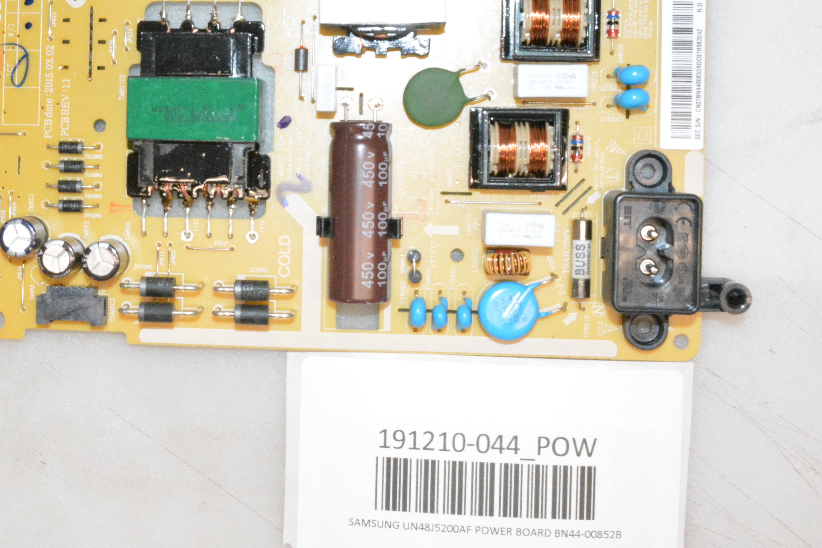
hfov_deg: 33.1
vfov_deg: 22.5
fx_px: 1367
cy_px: 139
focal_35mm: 60
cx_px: 248
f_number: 16
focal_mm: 23
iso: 6400
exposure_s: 1/200
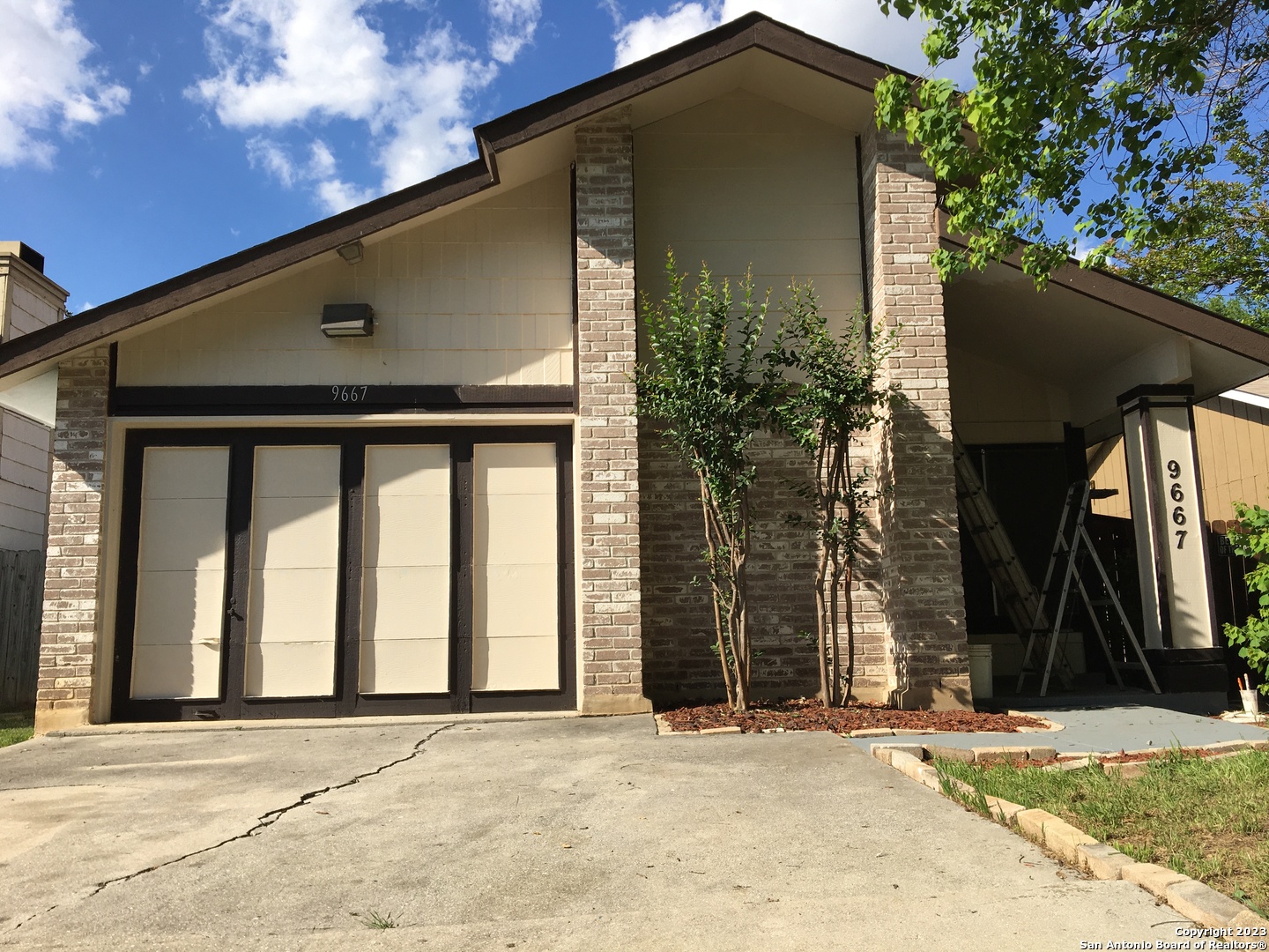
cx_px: 634
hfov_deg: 61.7
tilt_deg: +8.9
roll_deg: -0.8
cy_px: 476
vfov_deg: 48.2
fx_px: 1063
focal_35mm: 29
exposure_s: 1/1399
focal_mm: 4.15
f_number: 2.2
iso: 25
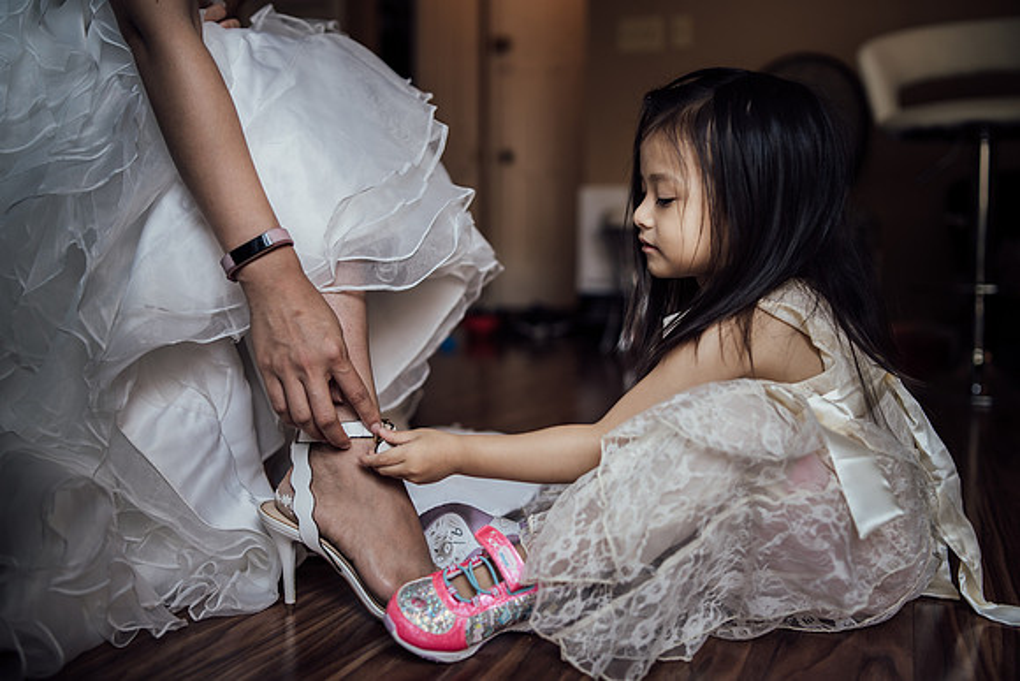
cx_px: 510
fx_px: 992
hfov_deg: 54.4
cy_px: 340
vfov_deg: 37.9
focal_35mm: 35
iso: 250
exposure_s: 1/200
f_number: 2
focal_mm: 35
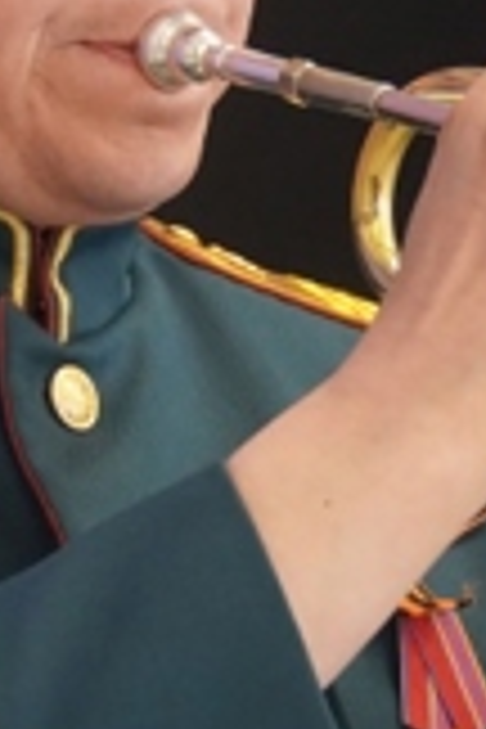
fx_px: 5062
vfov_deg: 8.2
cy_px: 310
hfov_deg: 5.5
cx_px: 421
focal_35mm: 250
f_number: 4.5
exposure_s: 1/160
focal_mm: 36
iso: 1250
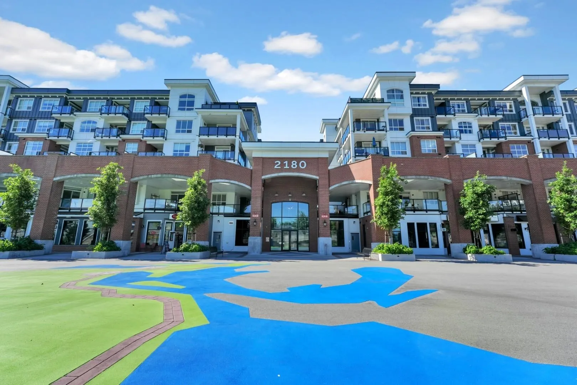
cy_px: 192
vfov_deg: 81.2
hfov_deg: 104.3
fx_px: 224
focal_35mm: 14
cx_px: 288
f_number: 9
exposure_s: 1/125
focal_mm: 14
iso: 100
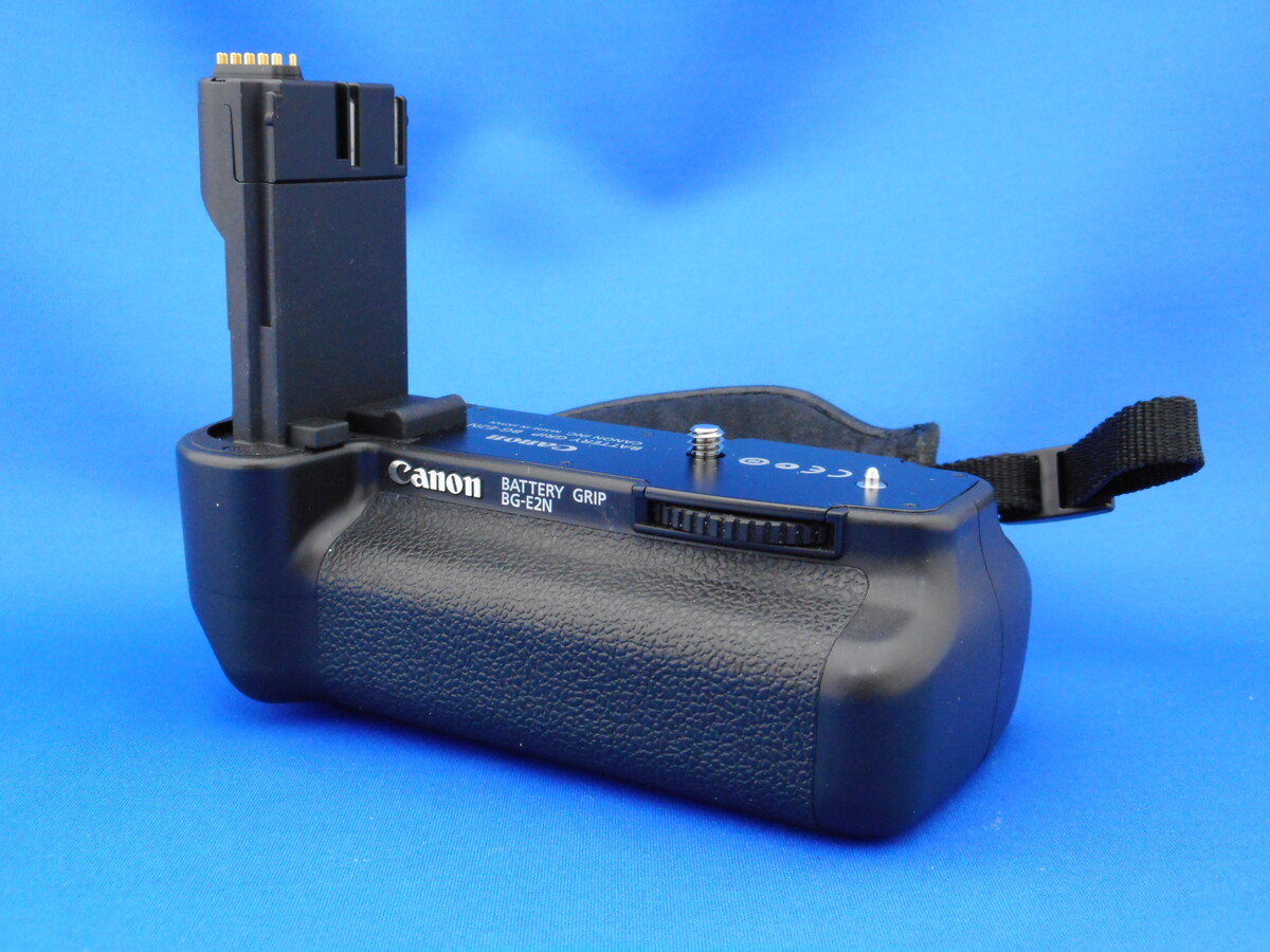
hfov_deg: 42.9
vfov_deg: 32.9
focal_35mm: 44
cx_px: 635
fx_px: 1614
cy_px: 476
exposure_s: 1/13
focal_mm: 7.9
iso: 400
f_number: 4.7
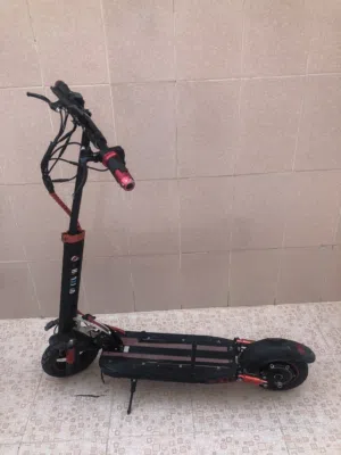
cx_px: 170
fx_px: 368
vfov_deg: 63.4
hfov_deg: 49.7
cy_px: 228
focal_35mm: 28
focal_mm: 4
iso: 40
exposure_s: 1/20
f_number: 1.8
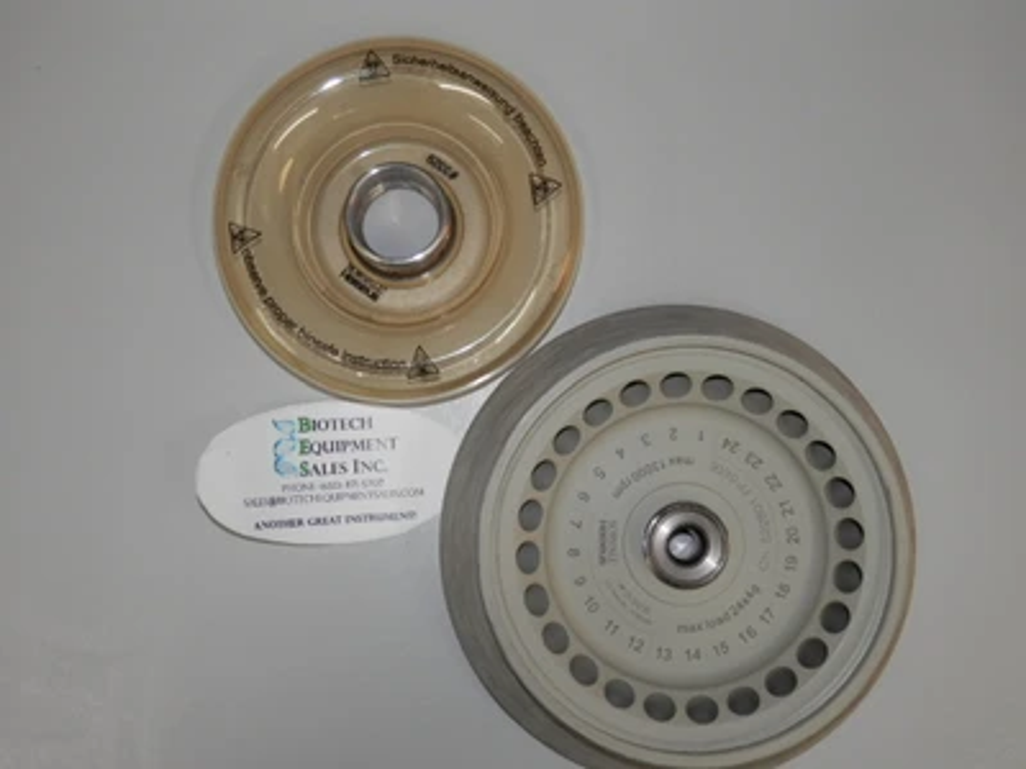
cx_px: 513
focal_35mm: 40
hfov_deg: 46.8
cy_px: 384
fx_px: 1186
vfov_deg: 36.0
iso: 100
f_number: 3.7
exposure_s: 1/40
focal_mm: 7.3
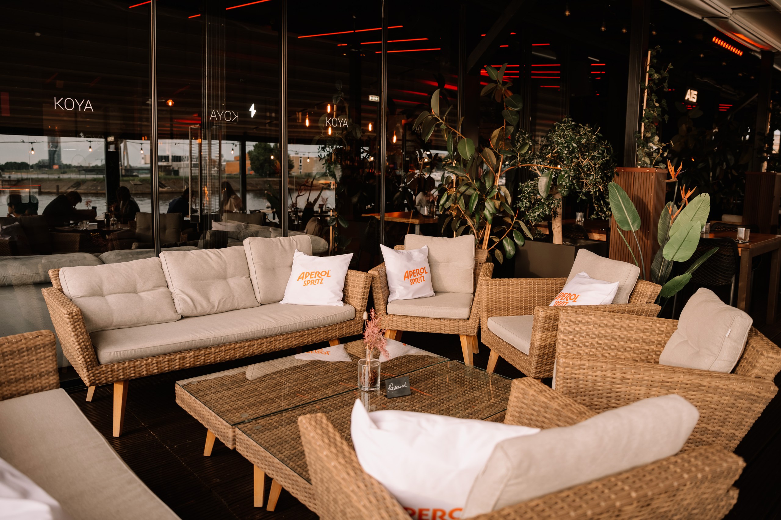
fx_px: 521
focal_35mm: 24
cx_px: 390
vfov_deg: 53.1
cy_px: 260
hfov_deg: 73.7
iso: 320
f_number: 2.8
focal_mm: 24
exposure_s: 1/200
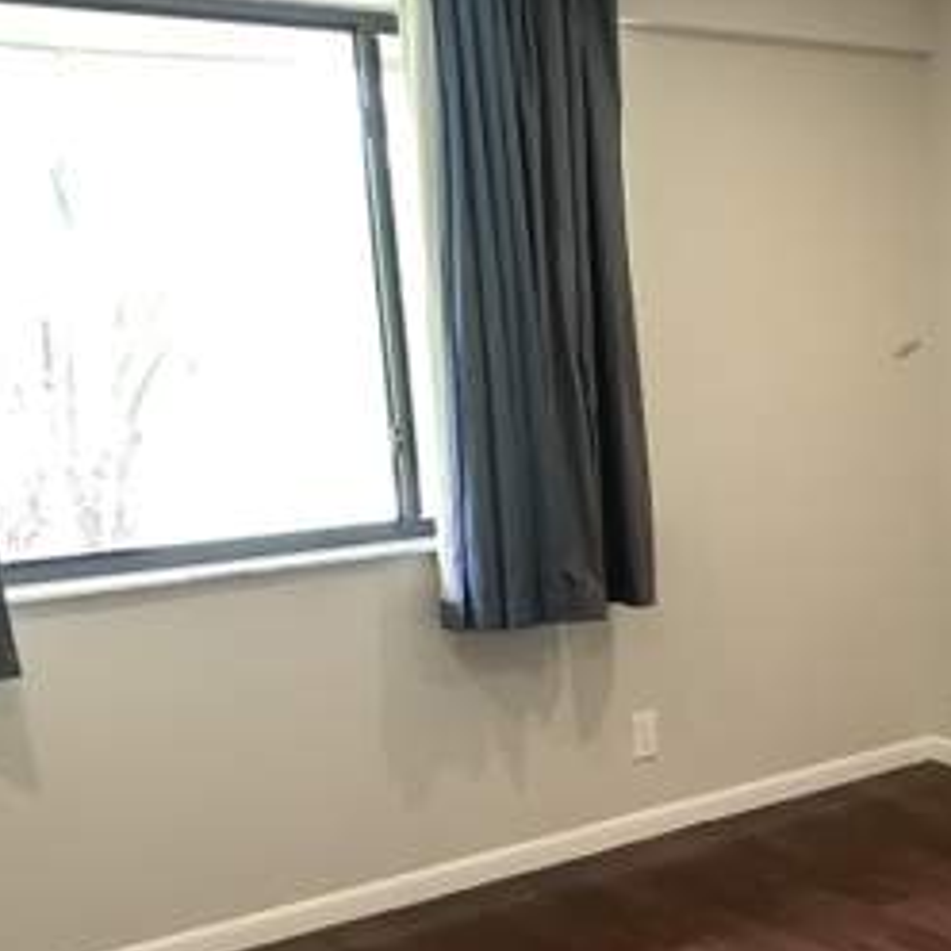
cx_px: 786
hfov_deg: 31.2
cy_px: 673
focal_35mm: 53
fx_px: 1647
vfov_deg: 31.8
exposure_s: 1/60
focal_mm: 3.3
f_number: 2.4
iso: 125
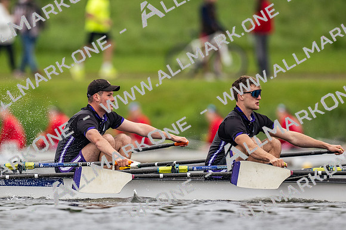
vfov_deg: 1.5
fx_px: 8645
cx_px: 173
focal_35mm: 900
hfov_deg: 2.3
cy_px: 115
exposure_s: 1/2000
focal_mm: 600
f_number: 4
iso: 720
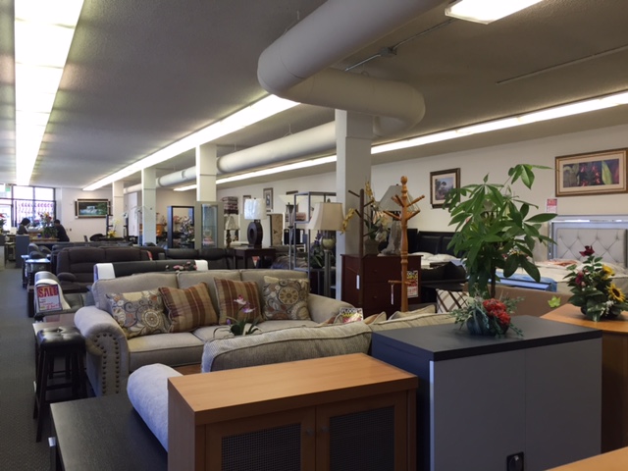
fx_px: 526
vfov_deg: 48.2
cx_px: 314
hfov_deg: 61.7
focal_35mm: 29
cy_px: 236
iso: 32
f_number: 2.2
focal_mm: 4.15
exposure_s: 1/30
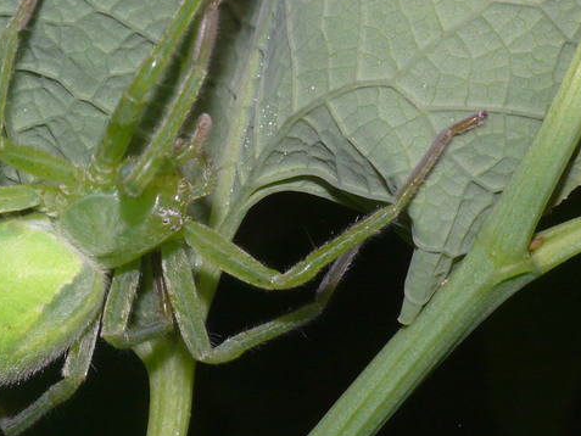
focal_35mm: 288
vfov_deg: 5.2
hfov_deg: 6.9
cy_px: 175
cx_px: 77
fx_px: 4835
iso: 200
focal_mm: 34.1
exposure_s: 1/200
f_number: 11
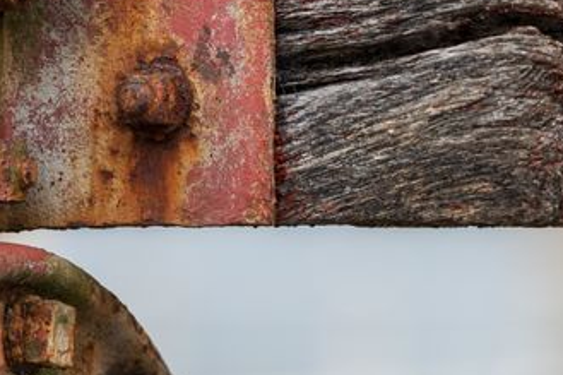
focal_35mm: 493
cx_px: 231
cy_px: -189
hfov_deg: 4.2
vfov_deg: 2.8
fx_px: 7706
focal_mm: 135
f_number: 1.4
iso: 100
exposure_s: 1/1000
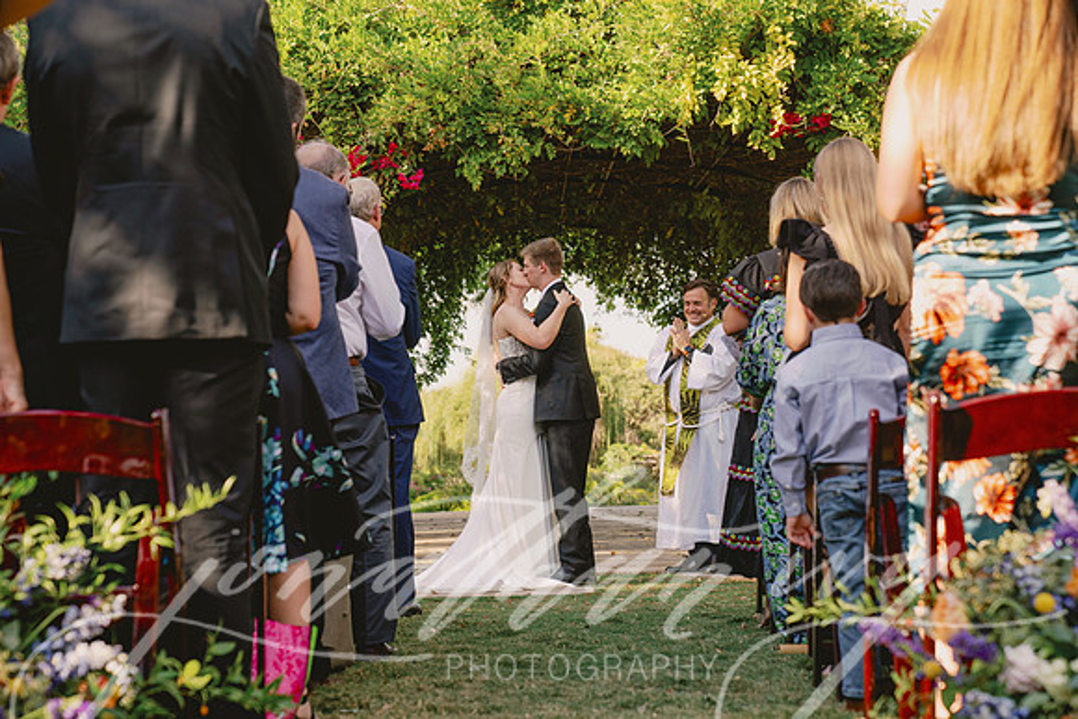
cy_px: 360
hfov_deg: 28.8
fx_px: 2097
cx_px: 539
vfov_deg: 19.5
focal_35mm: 70
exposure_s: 1/400
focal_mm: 70
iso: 200
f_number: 4
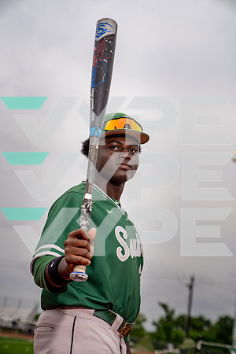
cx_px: 118
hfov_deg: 19.5
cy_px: 177
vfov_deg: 28.8
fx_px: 688
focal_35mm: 70
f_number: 4.5
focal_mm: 70
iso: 100
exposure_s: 1/320
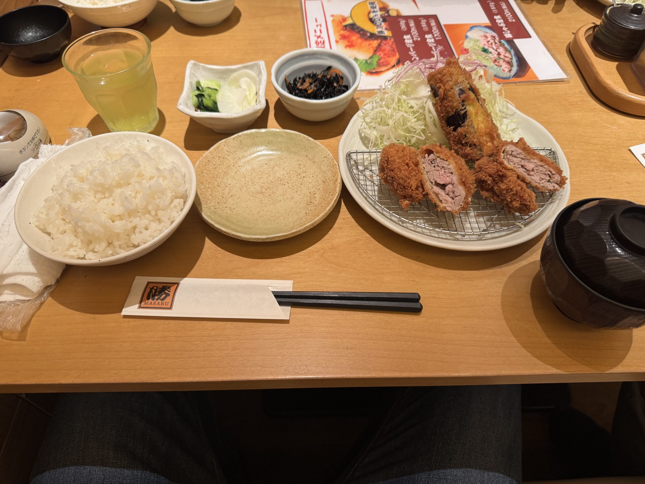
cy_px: 242
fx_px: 447
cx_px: 322
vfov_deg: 56.8
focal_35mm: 24
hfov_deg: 71.6
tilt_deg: -53.0
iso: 160
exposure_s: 1/50
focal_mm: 6.76
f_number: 1.78
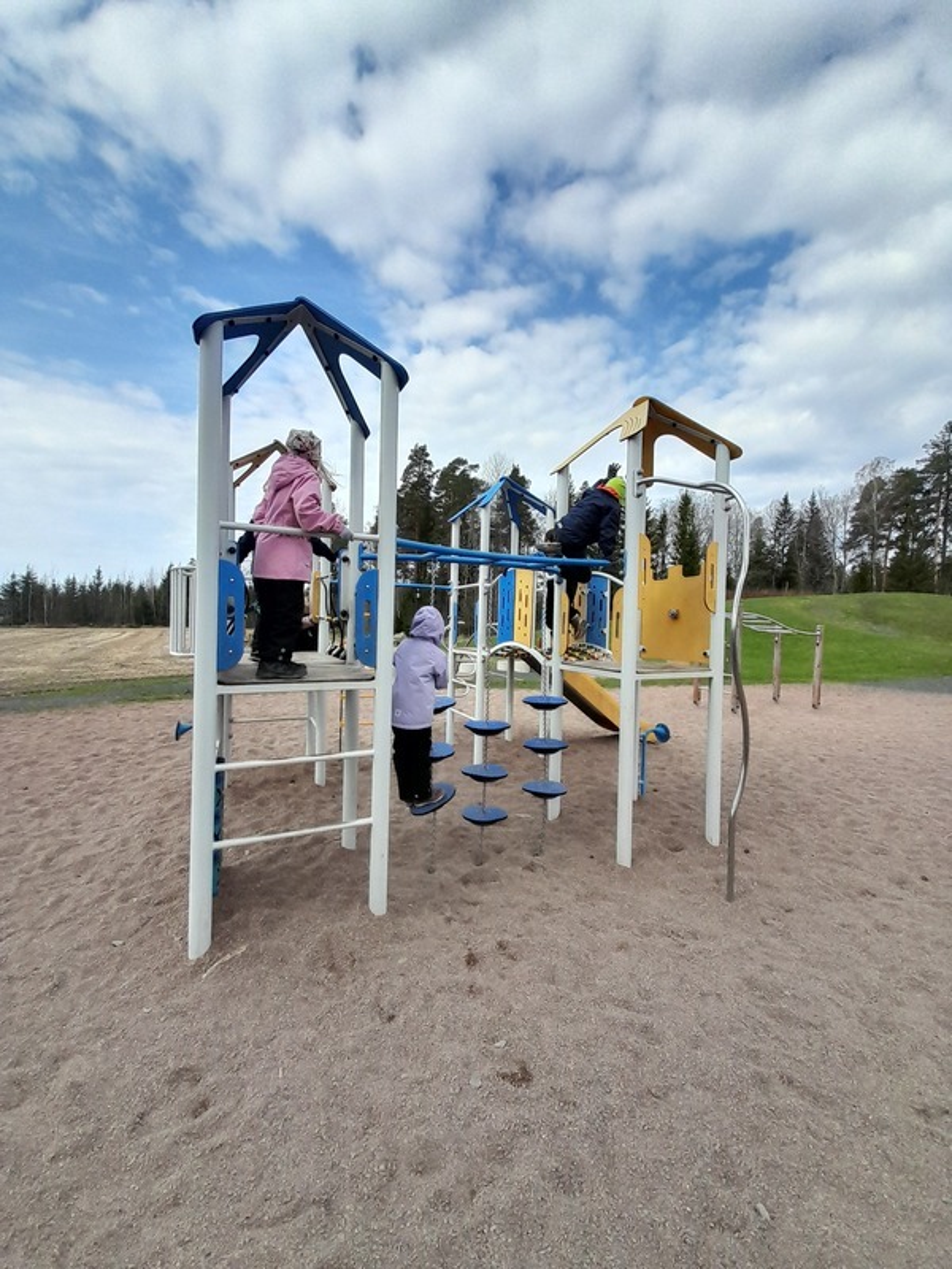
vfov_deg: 106.2
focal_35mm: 13
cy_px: 634
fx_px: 477
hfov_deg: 89.9
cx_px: 476
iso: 40
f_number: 2.2
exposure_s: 1/1127
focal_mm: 1.13
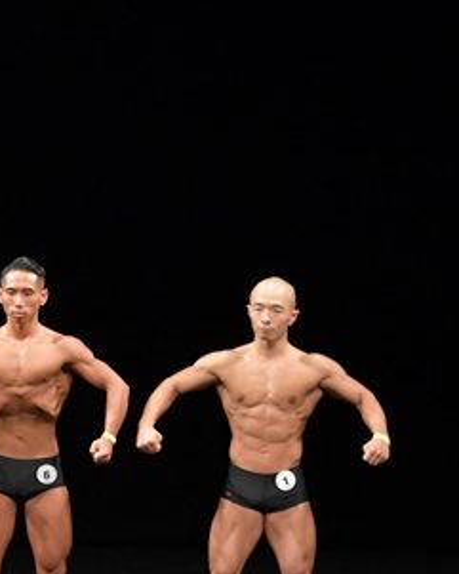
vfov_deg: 5.4
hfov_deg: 4.3
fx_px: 6025
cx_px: -222
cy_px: 395
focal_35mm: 355
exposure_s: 1/400
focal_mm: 98
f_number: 5.6
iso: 3200
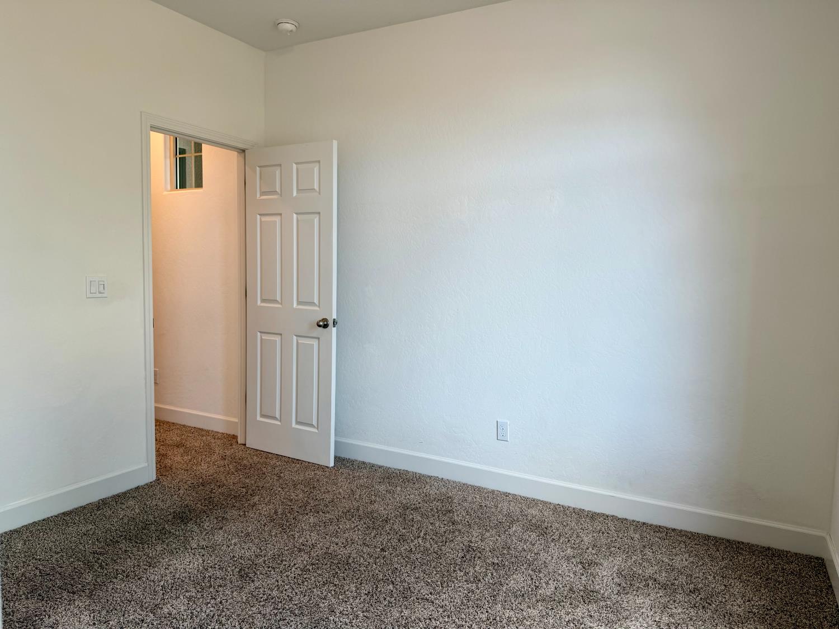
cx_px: 420
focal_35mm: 24
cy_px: 314
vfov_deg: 56.8
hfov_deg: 71.6
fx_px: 582
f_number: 1.78
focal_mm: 6.76
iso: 80
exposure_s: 1/120
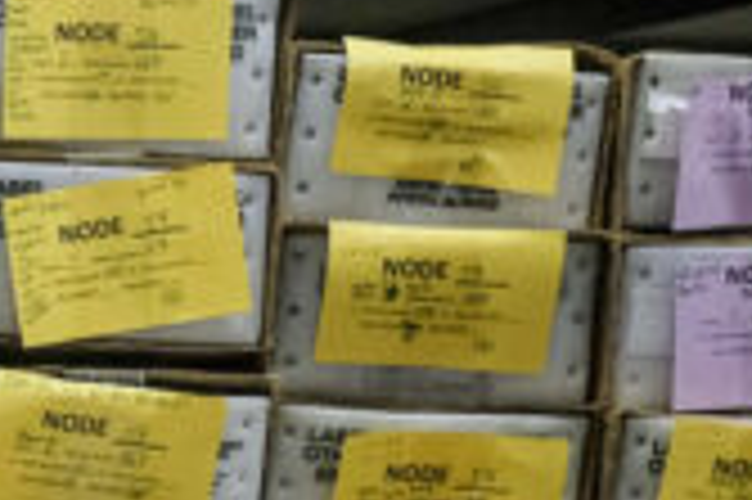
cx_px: -405
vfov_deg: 11.0
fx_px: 2588
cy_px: 360
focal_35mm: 124
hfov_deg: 15.2
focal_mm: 18
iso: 2000
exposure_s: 1/500
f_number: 4
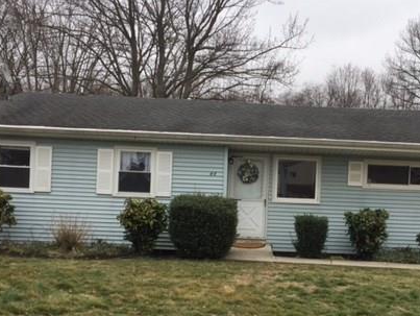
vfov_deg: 31.4
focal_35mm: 46
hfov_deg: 40.7
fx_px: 559
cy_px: 199
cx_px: 276
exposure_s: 1/425
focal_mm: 4.15
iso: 32
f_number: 2.2
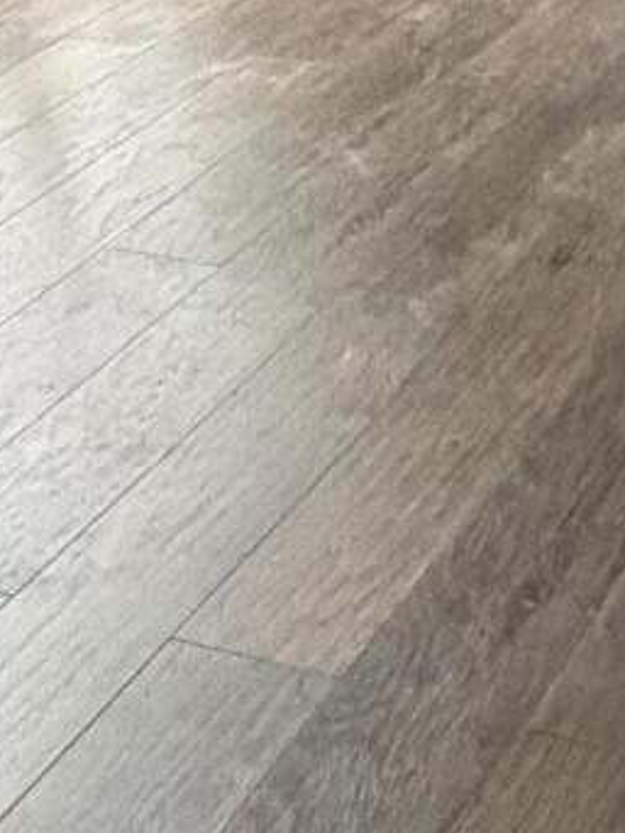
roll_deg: +1.9
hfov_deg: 17.4
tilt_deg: -16.3
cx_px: 681
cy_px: -159
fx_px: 1973
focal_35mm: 82
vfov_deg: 22.1
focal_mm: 2.22
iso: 250
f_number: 2.2
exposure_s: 1/99
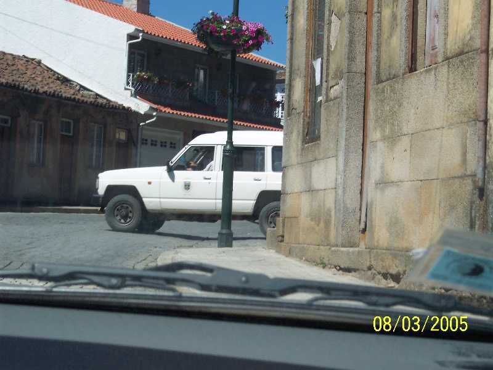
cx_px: 246
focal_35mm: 101
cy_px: 185
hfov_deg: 19.4
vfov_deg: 14.6
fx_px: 1438
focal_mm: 21.3
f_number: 8
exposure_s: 1/350
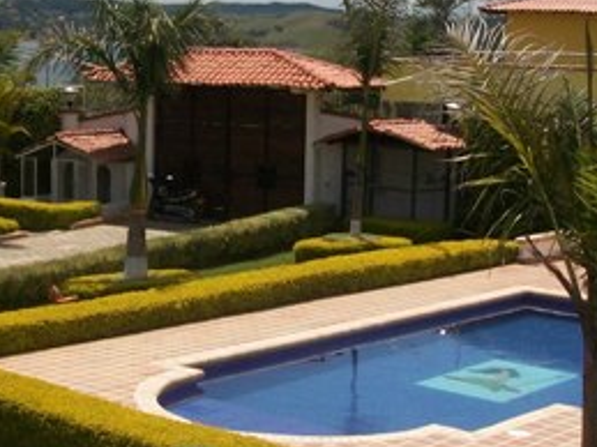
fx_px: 1362
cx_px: 166
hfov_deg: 24.5
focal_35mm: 79
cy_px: 228
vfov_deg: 18.6
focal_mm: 5.7
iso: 80
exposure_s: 1/800
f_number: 5.5
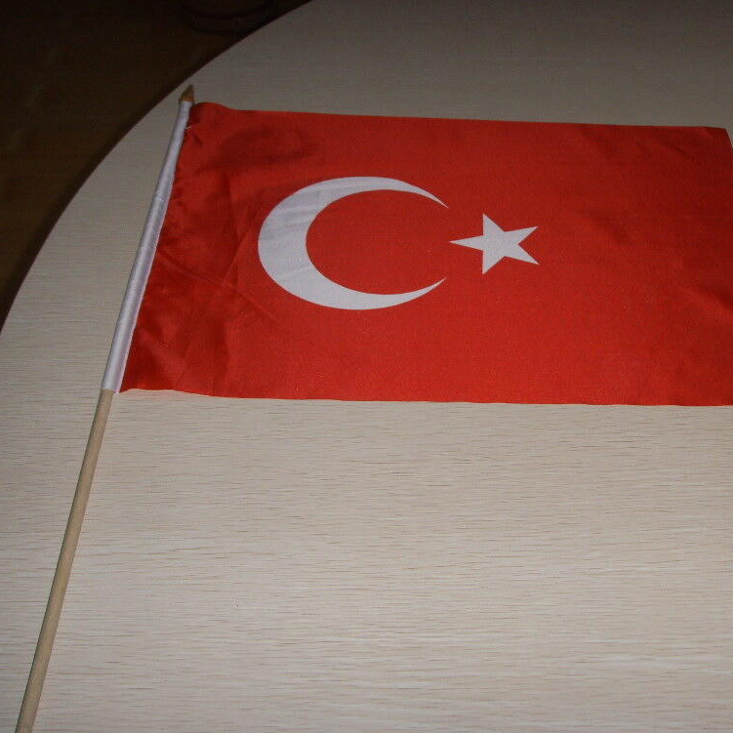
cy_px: 373
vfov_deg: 36.1
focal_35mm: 47
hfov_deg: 35.8
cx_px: 480
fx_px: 1126
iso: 100
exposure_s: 1/45
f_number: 3.5
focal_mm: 6.6
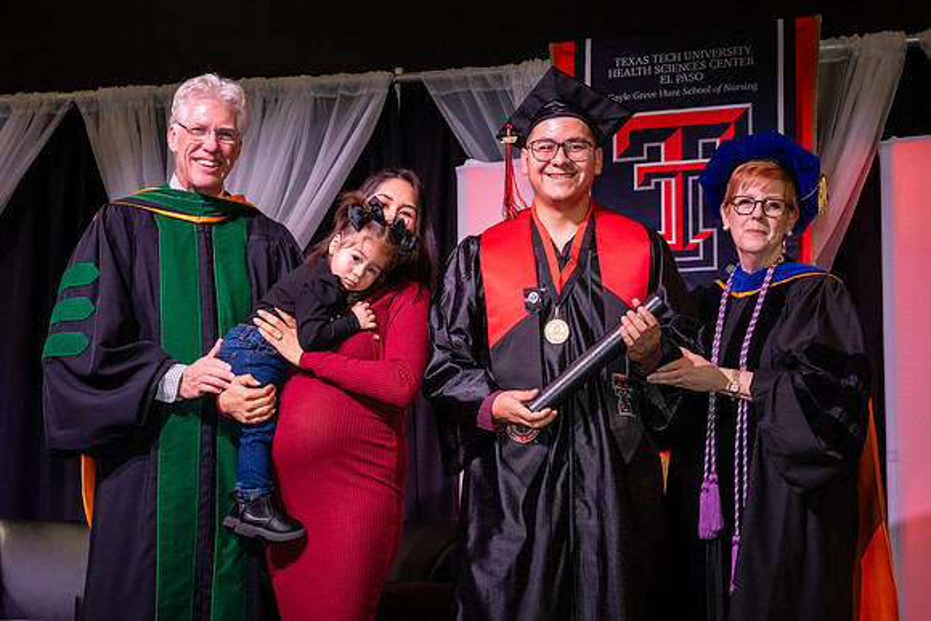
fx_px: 1631
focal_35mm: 63
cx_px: 433
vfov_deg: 21.6
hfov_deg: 31.8
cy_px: 336
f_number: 5.6
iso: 1250
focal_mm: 48
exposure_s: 1/160
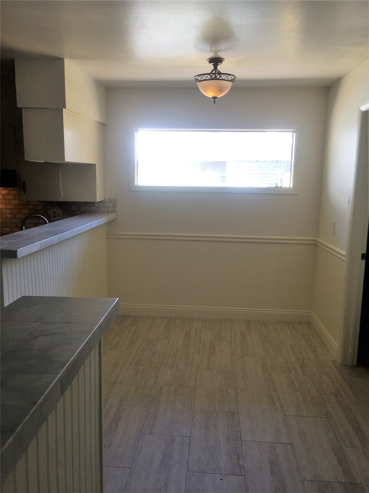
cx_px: 184
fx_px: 412
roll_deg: -1.7
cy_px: 246
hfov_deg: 48.2
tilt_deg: -8.4
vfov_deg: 61.7
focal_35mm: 29
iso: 32
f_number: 2.2
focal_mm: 4.15
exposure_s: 1/60
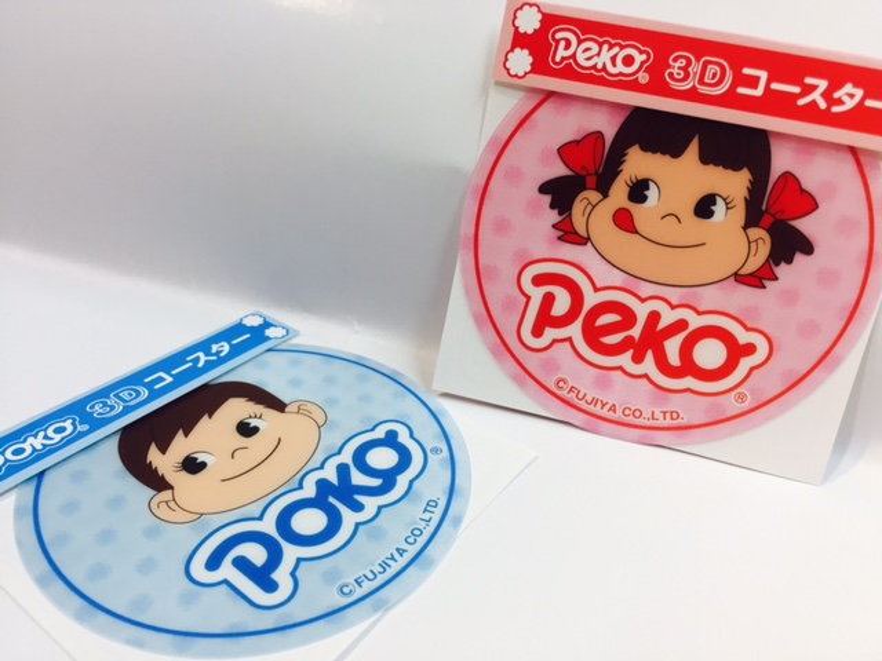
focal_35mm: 29
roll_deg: -7.4
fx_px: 739
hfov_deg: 61.7
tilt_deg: -31.0
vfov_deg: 48.2
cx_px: 441
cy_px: 330
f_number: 2.2
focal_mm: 4.15
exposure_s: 1/33
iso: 32
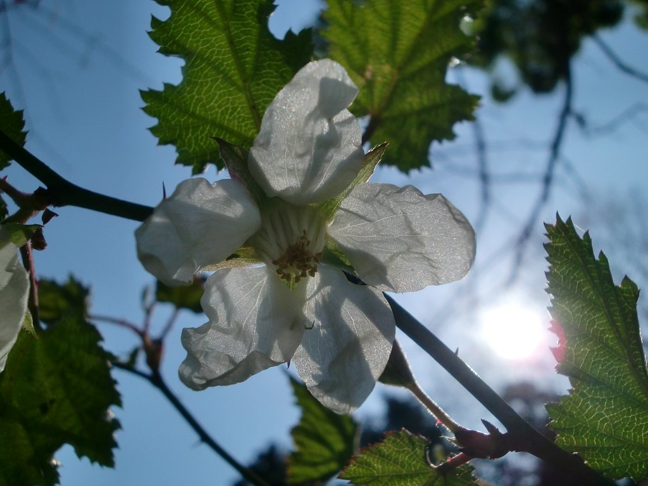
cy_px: 243
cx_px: 324
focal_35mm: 34
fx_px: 636
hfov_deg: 54.0
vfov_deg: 41.8
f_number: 8.4
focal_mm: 5.58
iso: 64
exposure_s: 1/400
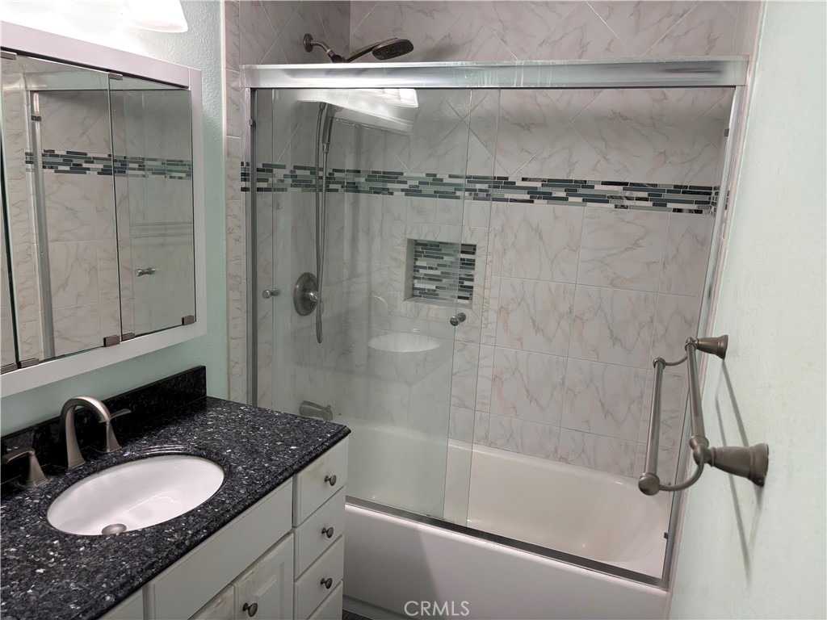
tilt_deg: -14.1
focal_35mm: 26
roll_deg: -4.4
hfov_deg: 67.3
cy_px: 310
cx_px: 414
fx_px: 621
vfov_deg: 53.1
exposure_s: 1/120
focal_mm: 5.96
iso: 125
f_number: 1.6
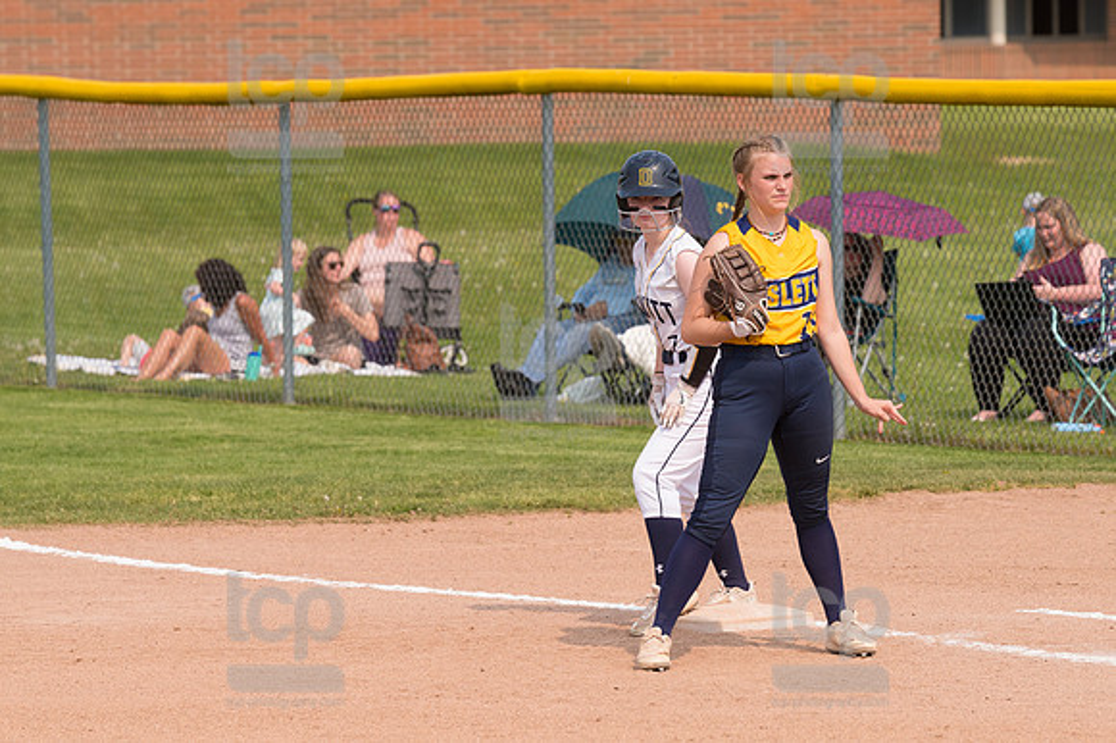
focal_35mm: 300
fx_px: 9294
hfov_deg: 6.9
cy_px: 372
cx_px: 558
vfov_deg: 4.6
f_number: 5.6
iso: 320
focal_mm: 200
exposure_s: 1/1600
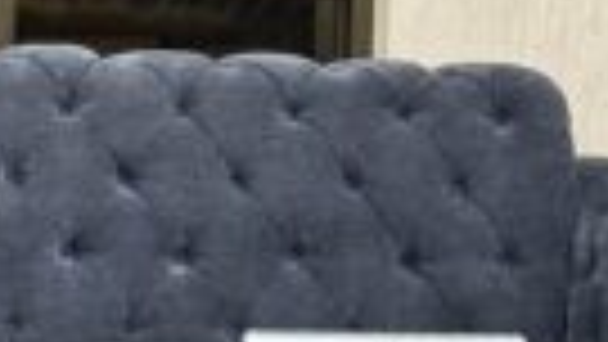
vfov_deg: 3.9
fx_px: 4999
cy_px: -108
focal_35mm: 310
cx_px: 495
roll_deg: -3.2
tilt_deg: -0.1
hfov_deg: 7.0
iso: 64
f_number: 1.78
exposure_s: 1/377
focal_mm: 6.86
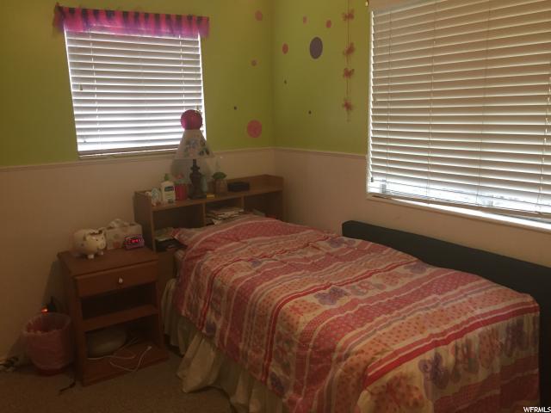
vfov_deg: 48.2
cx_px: 276
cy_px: 206
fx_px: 462
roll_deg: +2.5
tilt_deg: -11.2
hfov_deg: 61.7
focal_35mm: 29
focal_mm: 4.15
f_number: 2.2
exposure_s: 1/30
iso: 125
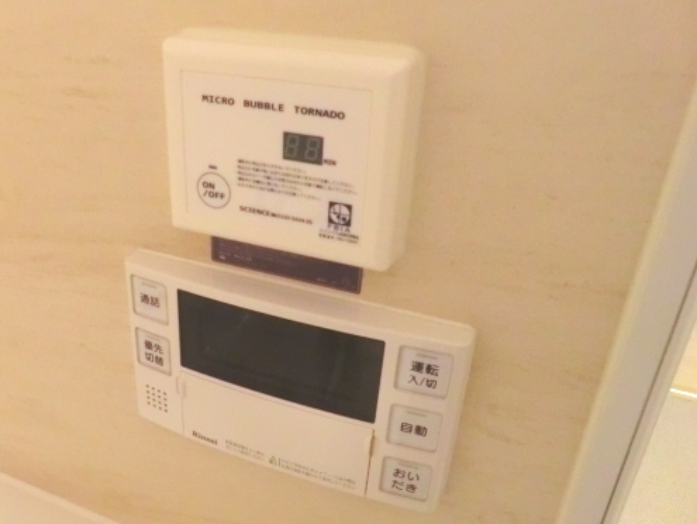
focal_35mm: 31
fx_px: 625
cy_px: 251
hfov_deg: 57.6
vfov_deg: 45.5
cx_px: 263
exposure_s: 1/30
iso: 800
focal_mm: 4.3
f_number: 3.2
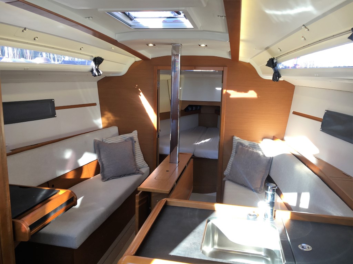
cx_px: 176
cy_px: 132
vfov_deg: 48.2
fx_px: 296
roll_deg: -2.0
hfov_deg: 61.7
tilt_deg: -9.6
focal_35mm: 29
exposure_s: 1/50
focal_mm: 4.15
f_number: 2.2
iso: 25
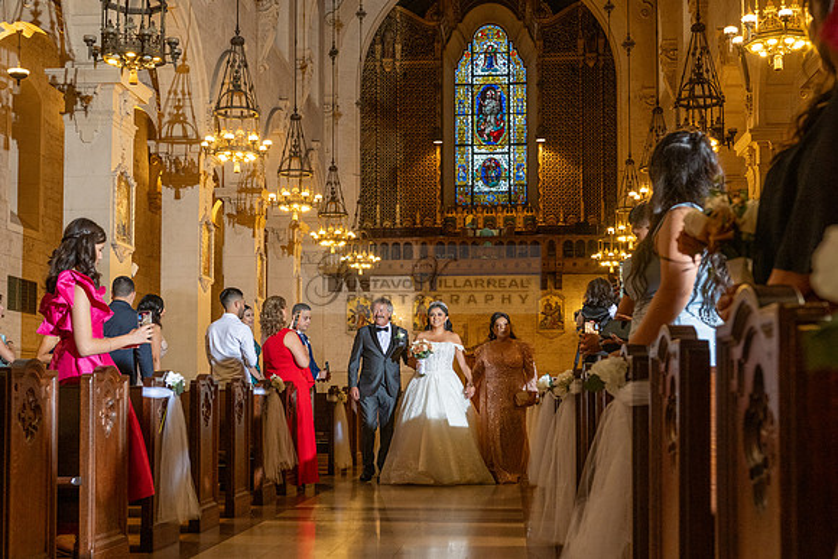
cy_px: 343
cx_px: 412
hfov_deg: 40.4
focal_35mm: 49
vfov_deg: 27.5
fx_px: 1138
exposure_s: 1/160
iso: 1000
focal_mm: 35
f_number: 4.5
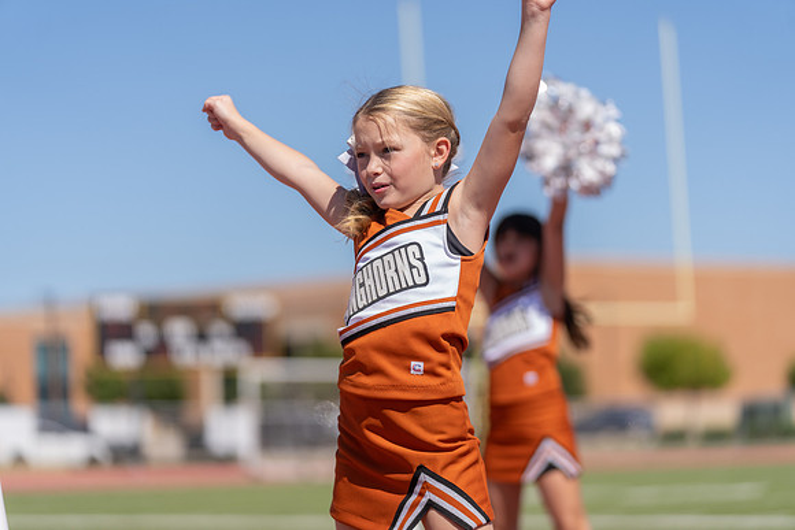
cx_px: 398
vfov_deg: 10.6
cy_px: 265
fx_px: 2871
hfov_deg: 15.8
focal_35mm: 130
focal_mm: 130
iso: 100
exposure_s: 1/1600
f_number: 2.8
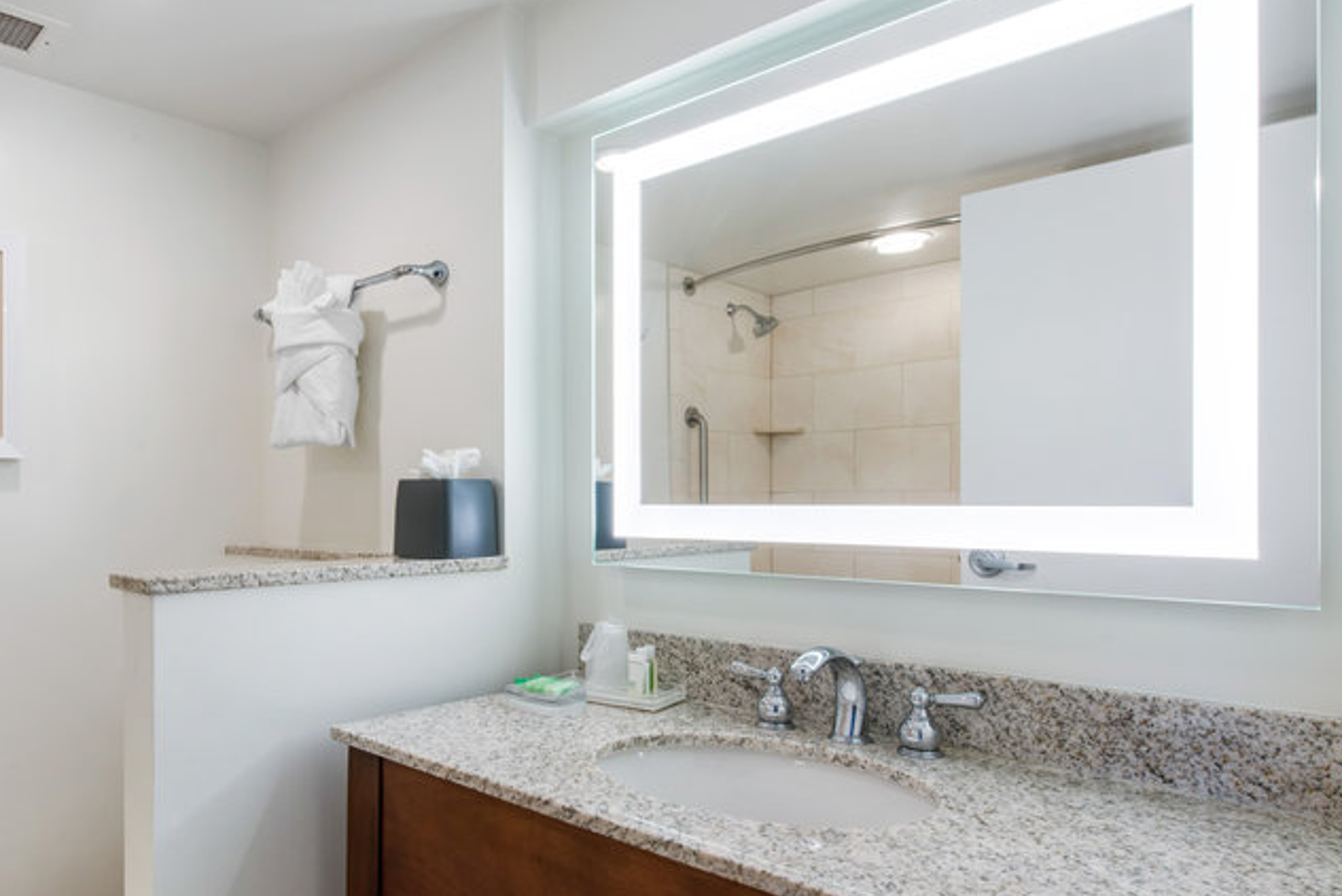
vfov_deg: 53.0
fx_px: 895
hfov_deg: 72.5
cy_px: 521
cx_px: 507
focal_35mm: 24
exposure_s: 1/5
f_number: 11
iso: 400
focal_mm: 19
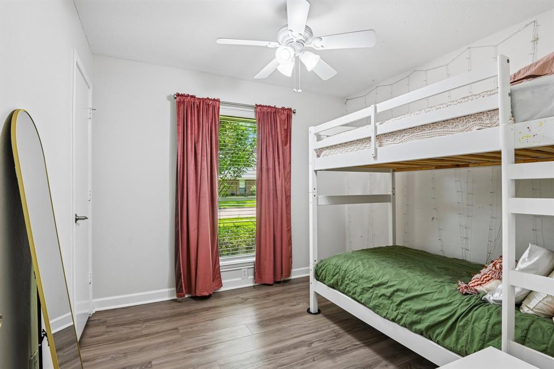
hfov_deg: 90.0
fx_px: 277
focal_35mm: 18
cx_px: 277
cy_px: 184
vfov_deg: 67.3
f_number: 8
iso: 400
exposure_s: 1/25
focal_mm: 18
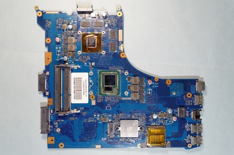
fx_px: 195
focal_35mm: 30
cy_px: 78
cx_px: 117
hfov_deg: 62.0
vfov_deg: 43.5
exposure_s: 1/5
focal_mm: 20
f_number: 8
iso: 100
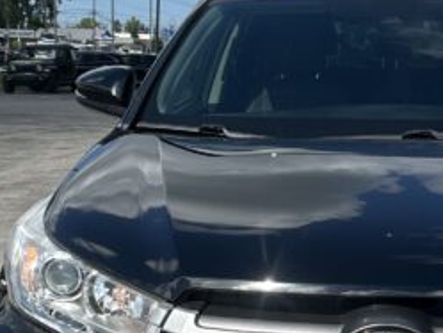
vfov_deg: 13.8
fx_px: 1370
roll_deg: -2.6
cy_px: 269
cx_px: 324
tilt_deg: -10.5
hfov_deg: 18.3
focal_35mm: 107
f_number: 1.5
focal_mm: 5.7
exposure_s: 1/4444
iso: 50
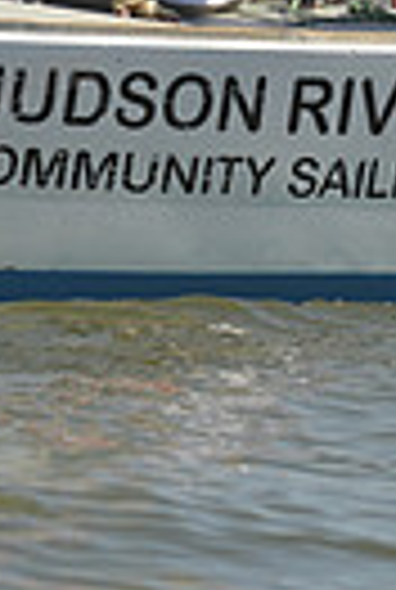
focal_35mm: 927
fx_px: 15214
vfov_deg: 2.2
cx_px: 331
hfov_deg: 1.5
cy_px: -162
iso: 200
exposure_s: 1/1250
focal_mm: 210
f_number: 5
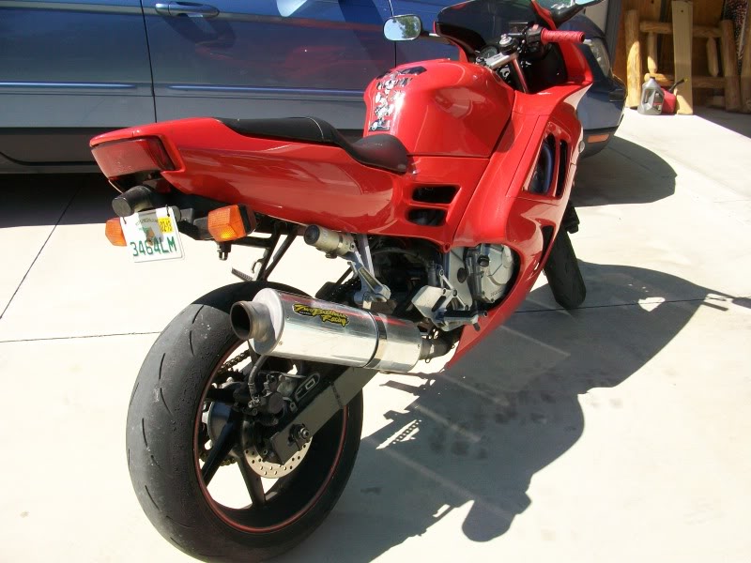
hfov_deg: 56.8
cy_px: 282
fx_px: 694
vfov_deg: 44.2
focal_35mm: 32
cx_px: 376
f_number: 5.5
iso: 64
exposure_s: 1/250
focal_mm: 5.7
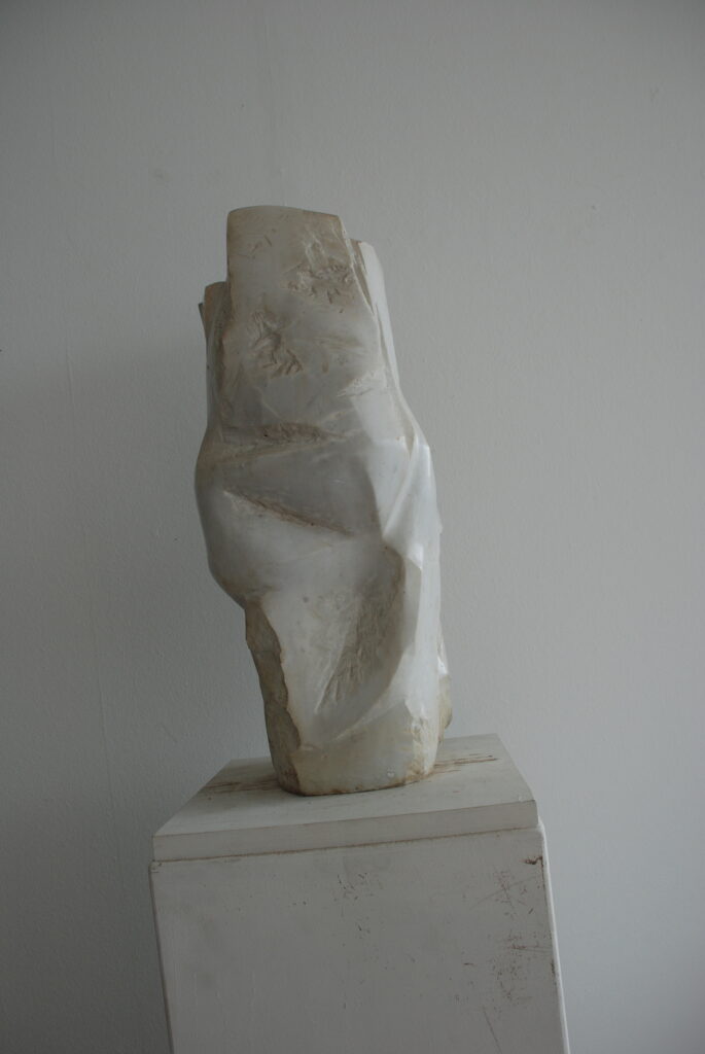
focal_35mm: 30
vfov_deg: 61.9
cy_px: 527
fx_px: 879
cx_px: 352
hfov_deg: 43.7
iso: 200
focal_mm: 20
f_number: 5.6
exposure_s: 1/125
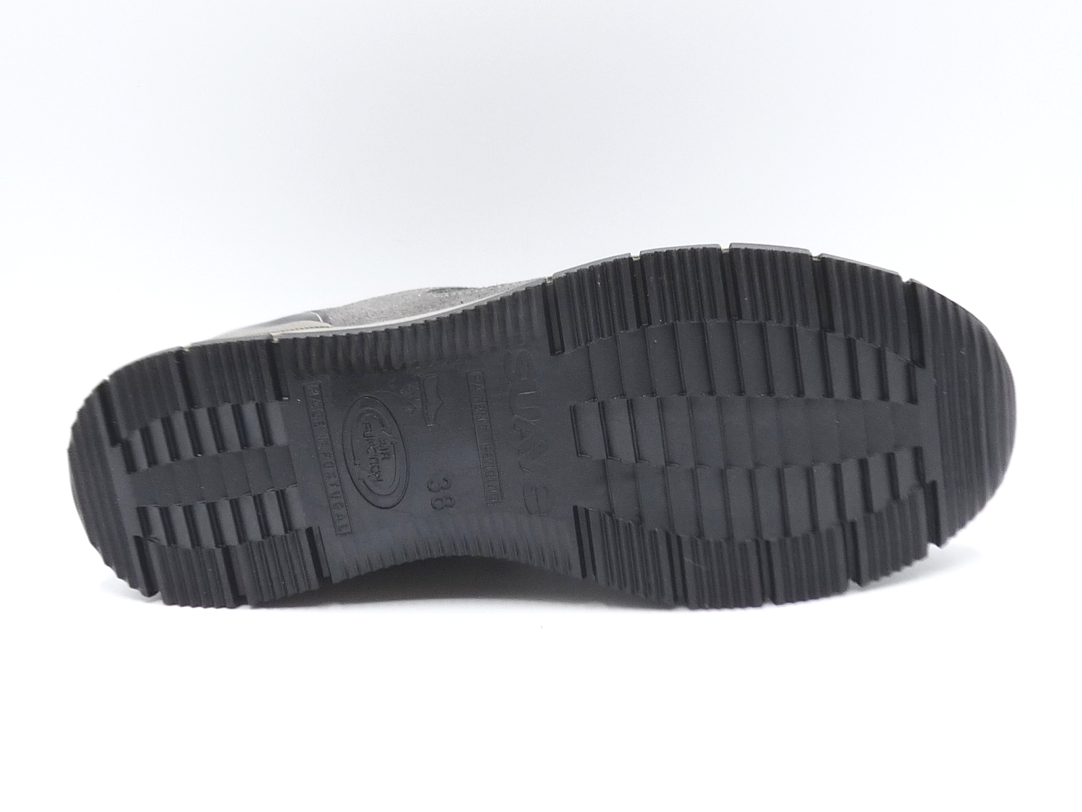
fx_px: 1500
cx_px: 541
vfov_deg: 30.3
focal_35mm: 48
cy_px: 406
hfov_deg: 39.7
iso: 100
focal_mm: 4.8
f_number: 3.6
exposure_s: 1/100
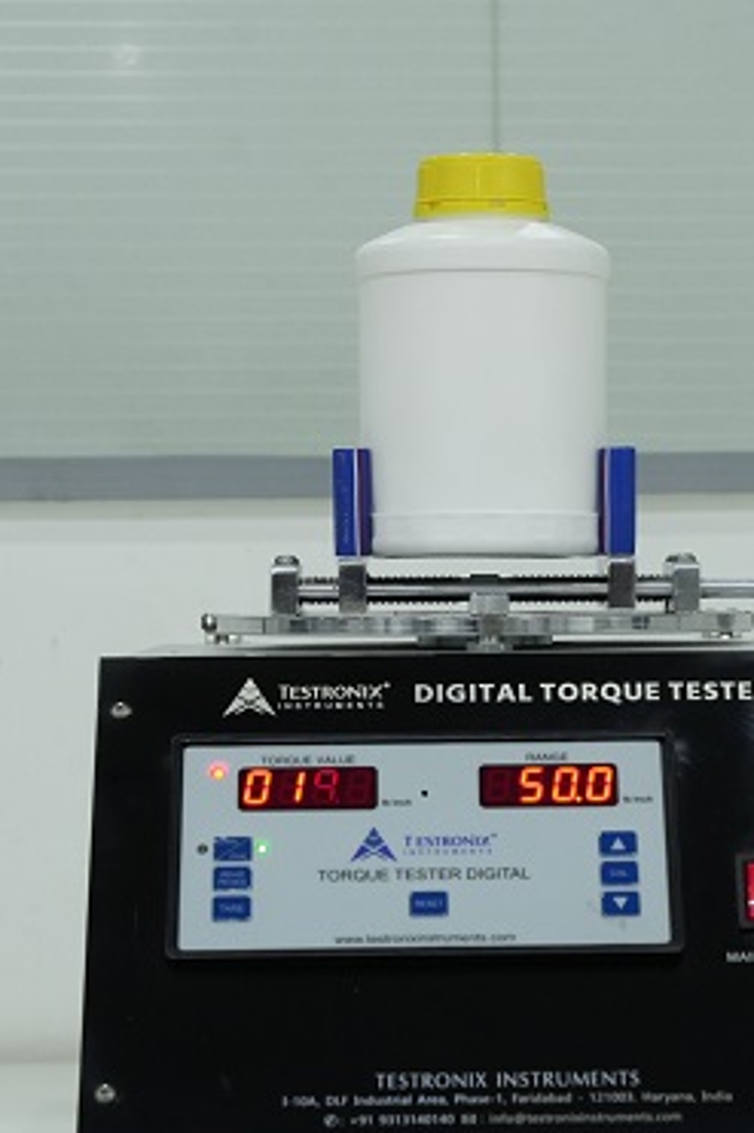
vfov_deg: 15.5
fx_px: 4151
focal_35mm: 132
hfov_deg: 10.4
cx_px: 528
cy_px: 605
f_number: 6.3
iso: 2500
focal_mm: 70
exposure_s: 1/100
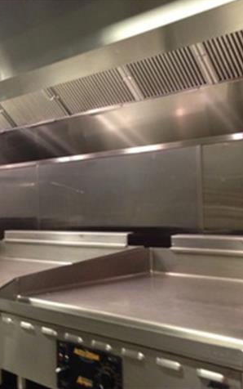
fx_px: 497
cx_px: 91
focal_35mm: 47
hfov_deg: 27.4
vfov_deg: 42.6
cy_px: 194
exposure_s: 1/20
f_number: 2.4
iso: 250
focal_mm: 4.13
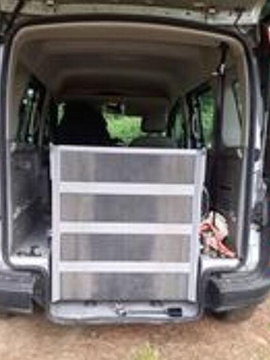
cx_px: 122
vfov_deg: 58.1
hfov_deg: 45.4
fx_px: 322
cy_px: 205
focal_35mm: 31
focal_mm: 3.6
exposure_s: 1/100
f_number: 1.9
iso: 80
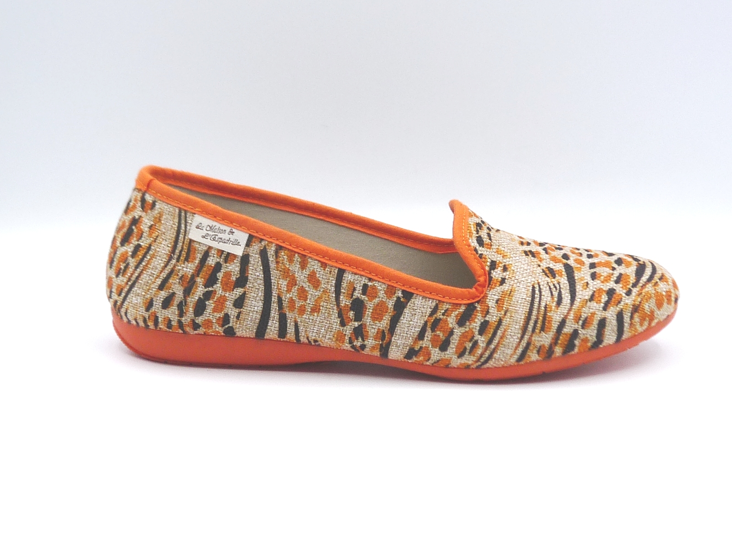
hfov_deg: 38.9
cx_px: 366
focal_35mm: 49
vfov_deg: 29.7
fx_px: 1036
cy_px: 274
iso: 100
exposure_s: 1/200
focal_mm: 4.9
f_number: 4.5
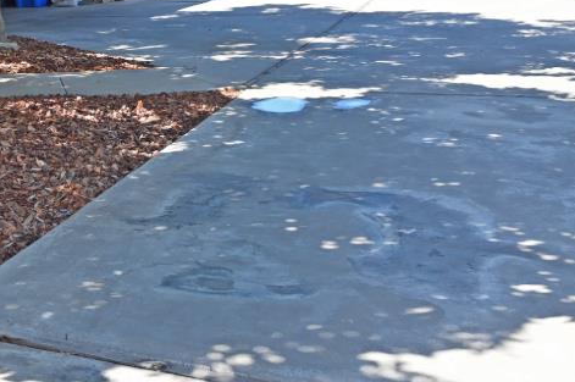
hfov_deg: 35.6
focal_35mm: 51
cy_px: -44
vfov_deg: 24.5
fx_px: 814
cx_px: 15
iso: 100
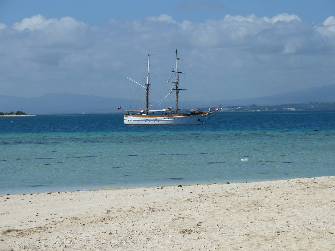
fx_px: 1239
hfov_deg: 15.4
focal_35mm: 128
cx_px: 168
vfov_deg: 11.6
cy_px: 126
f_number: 5.6
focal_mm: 21
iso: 80
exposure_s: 1/640
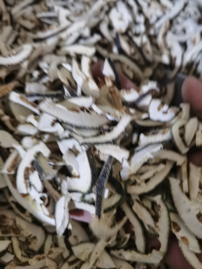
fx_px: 210
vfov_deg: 65.3
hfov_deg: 51.3
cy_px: 134
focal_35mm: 27
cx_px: 101
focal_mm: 5.58
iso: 640
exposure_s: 1/18
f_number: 1.8
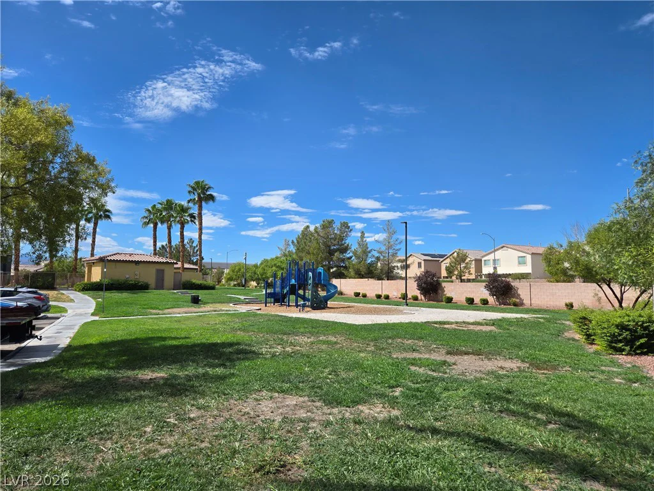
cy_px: 246
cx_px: 327
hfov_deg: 73.9
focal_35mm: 23
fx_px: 435
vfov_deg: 58.9
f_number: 1.8
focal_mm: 5.4
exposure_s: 1/2921
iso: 32
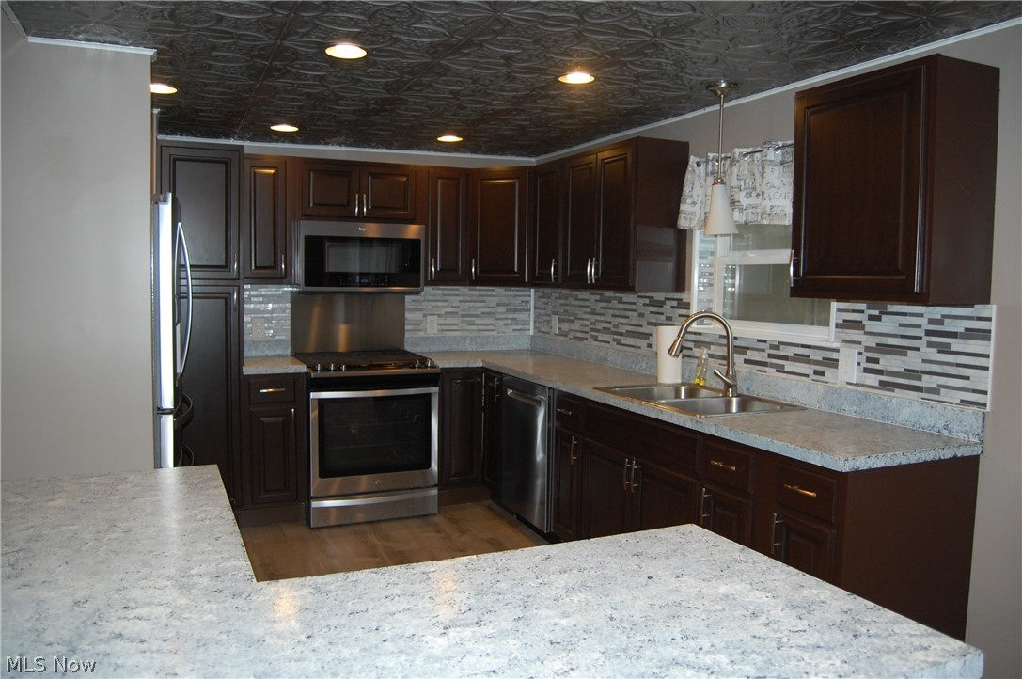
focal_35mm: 27
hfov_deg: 67.4
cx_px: 511
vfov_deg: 47.8
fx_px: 766
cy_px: 340
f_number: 3.5
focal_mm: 18
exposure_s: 1/60
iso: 400
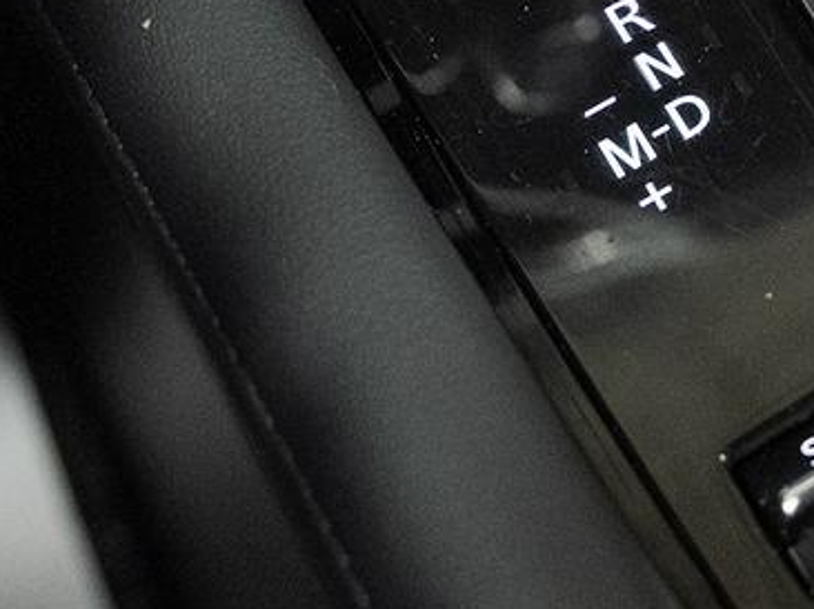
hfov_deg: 15.6
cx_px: 1204
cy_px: -341
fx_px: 2749
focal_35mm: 117
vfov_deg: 12.0
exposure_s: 1/40
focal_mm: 24
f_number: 3.5
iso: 1000
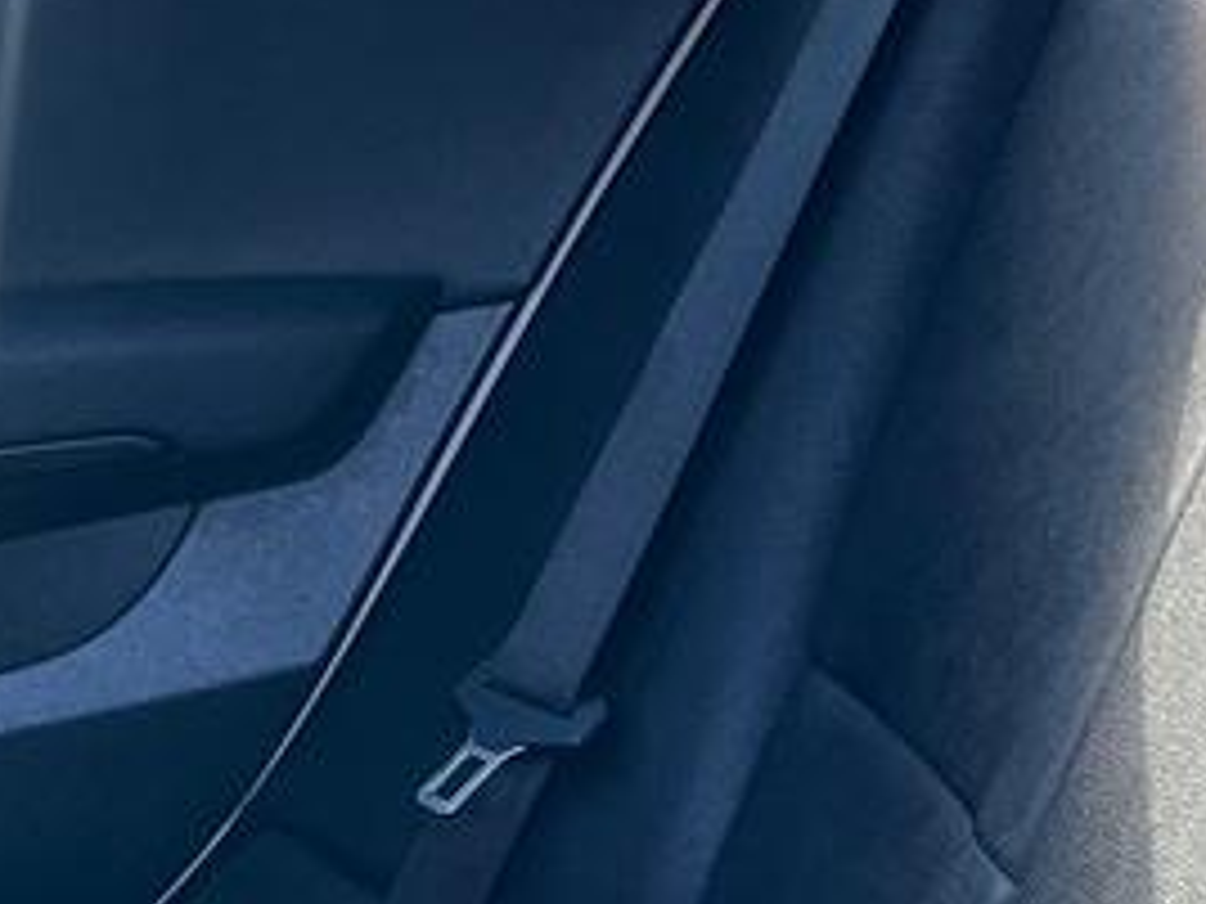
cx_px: -248
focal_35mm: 124
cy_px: 549
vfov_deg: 11.9
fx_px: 4320
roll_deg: +4.5
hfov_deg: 15.3
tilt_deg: -9.3
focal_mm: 5.7
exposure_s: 1/121
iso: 80
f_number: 1.5
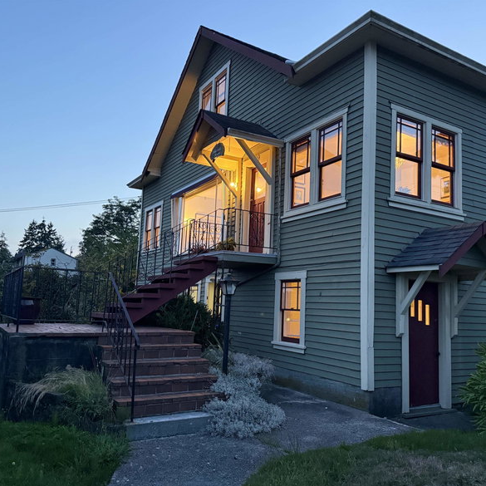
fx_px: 461
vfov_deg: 55.6
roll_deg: -2.6
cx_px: 262
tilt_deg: +6.9
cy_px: 248
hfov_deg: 55.6
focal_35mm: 29
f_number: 1.78
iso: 640
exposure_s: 1/40
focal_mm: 6.76
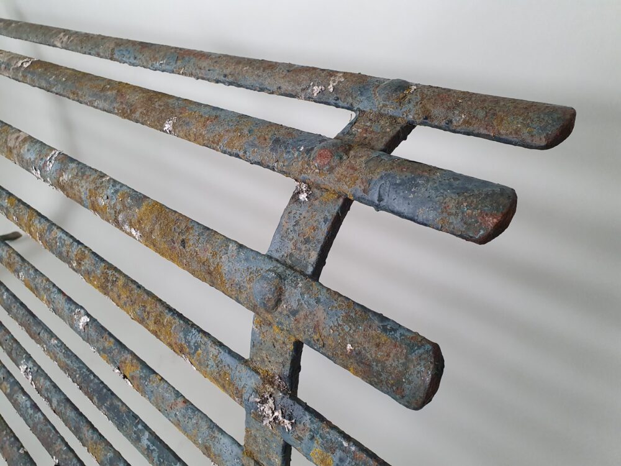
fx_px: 466
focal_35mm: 26
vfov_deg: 53.1
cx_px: 310
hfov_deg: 67.3
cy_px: 233
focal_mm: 4.32
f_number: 2.4
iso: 250
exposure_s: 1/100
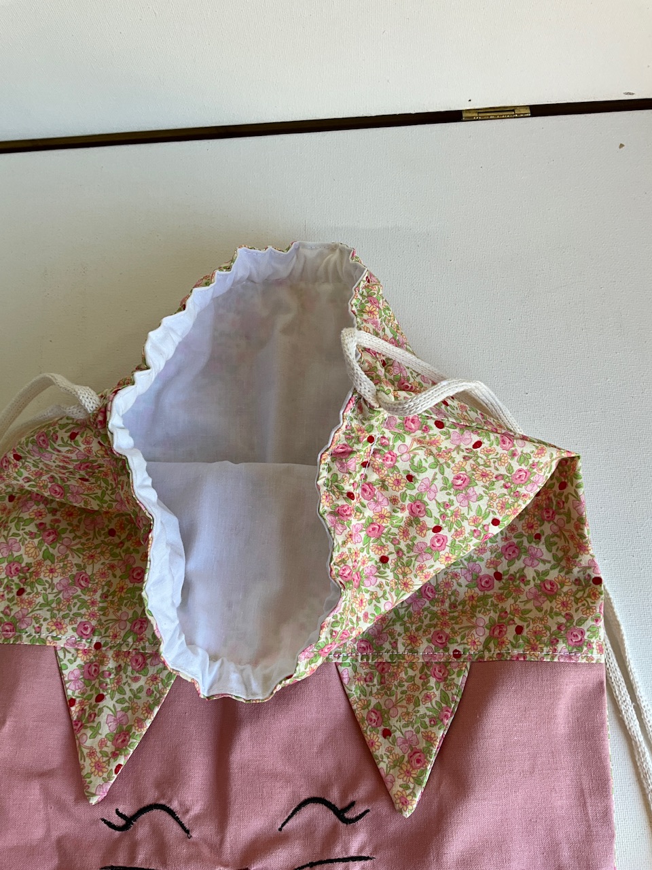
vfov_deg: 61.7
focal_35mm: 29
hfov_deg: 48.2
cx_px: 326
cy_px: 435
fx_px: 728
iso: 20
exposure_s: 1/100
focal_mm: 3
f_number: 1.8
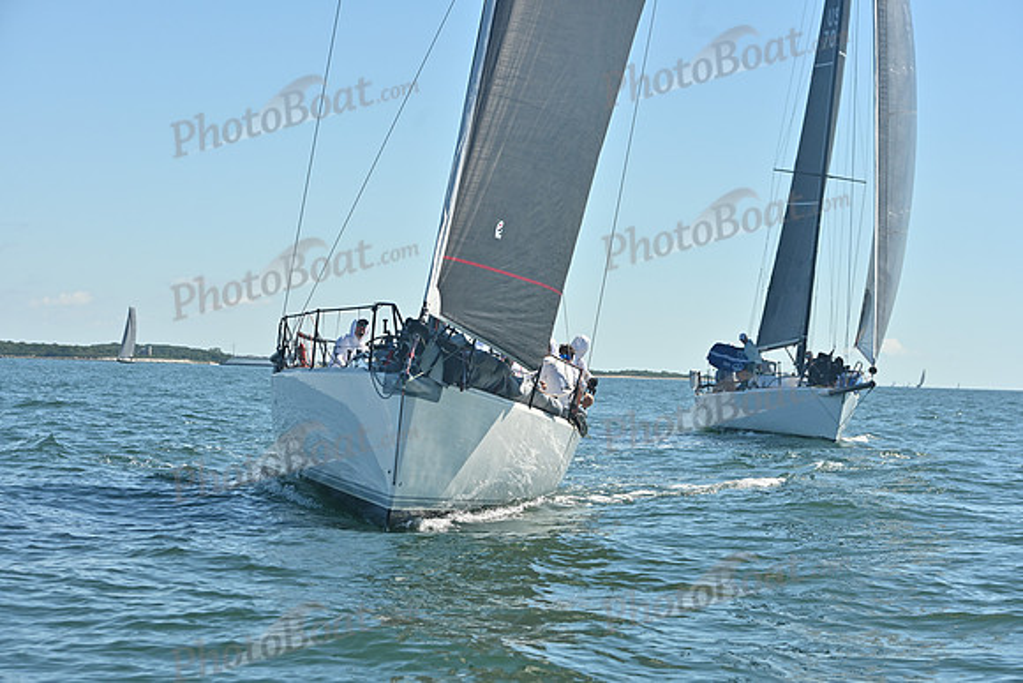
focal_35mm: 92
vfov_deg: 14.9
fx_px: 2615
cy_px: 342
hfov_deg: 22.1
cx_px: 512
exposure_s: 1/1600
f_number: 6.3
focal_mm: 92
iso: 250
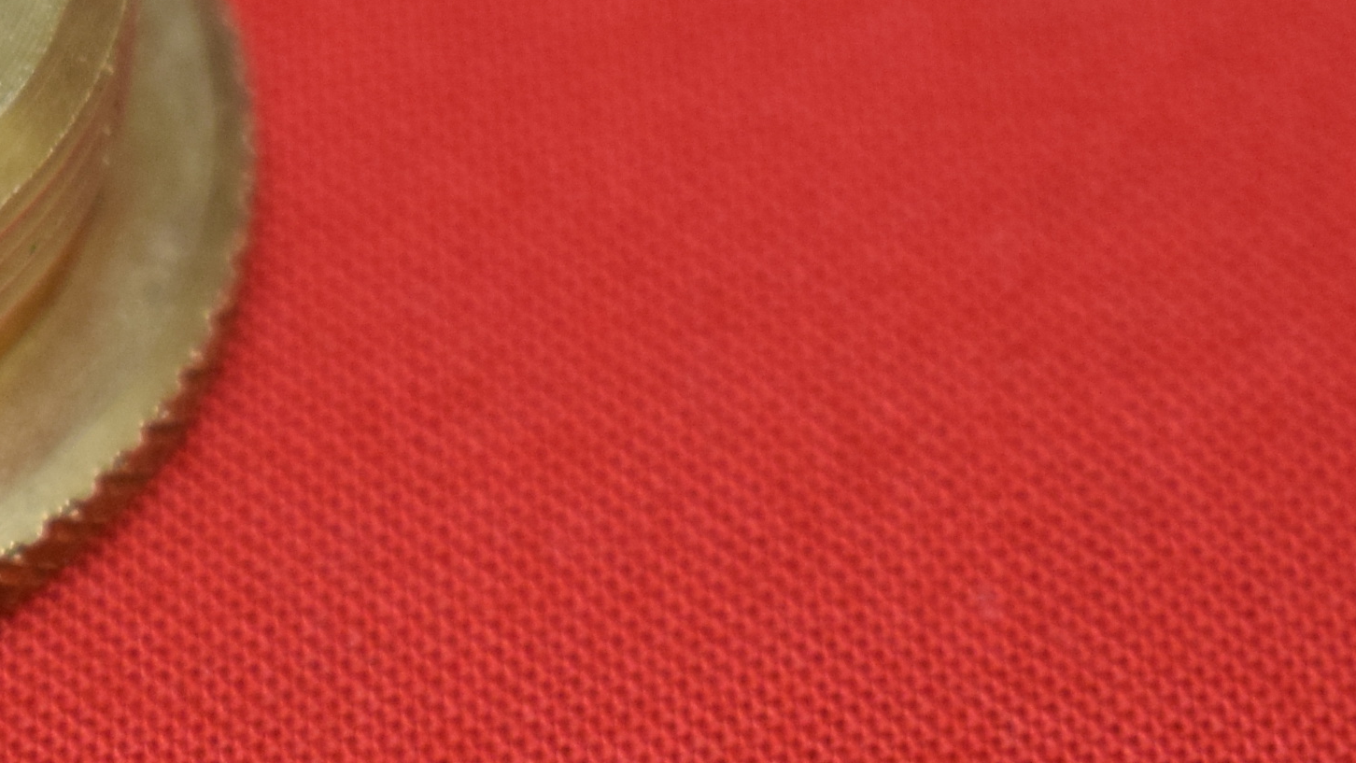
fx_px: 9623
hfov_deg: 8.0
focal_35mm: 268
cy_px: 42
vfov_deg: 4.5
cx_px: -346
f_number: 5.6
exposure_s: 1/60
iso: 800
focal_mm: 55
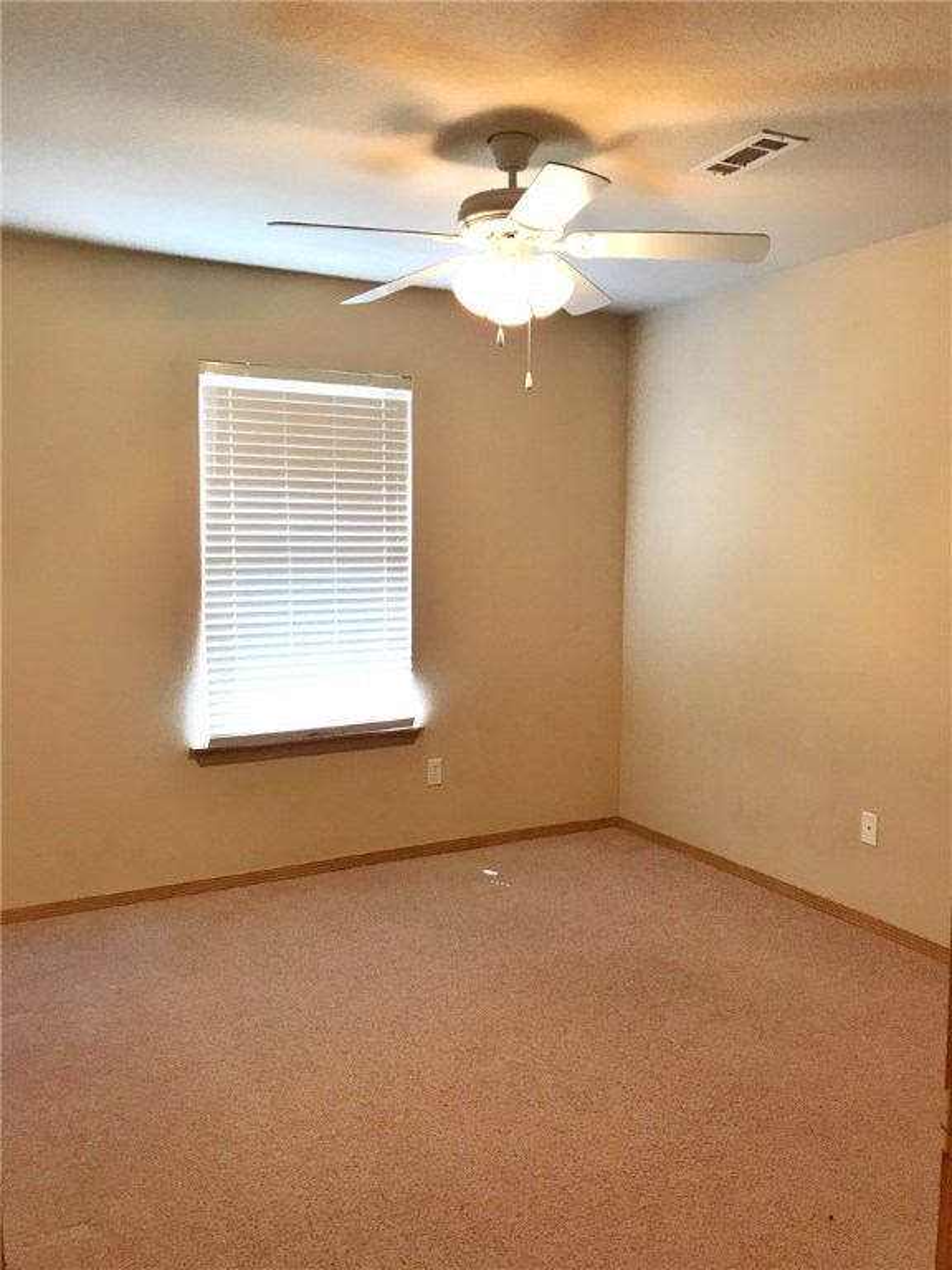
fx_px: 1027
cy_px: 635
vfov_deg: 63.4
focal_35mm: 28
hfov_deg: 49.7
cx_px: 476
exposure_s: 1/30
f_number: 1.8
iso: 40
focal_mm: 3.99
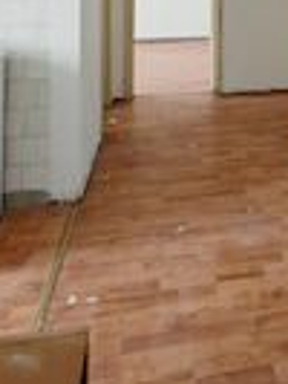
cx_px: 242
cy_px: -38
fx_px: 432
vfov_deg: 39.3
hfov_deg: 35.3
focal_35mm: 39
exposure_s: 1/33
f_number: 2
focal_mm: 1.82
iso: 160
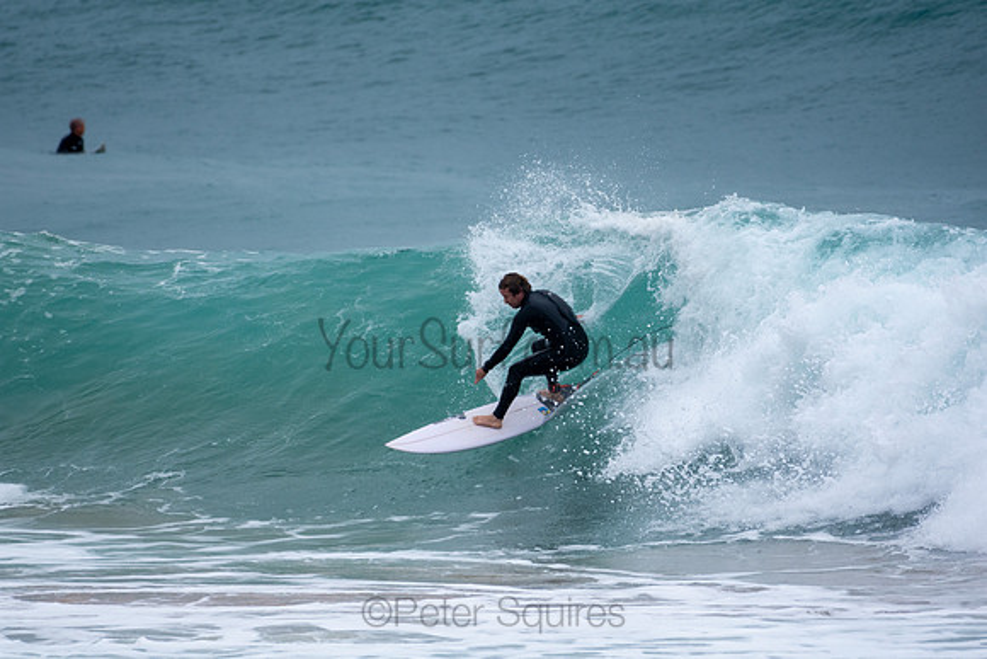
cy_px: 330
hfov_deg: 2.7
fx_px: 20566
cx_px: 494
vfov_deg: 1.8
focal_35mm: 750
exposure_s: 1/1250
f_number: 5.6
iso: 320
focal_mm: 500
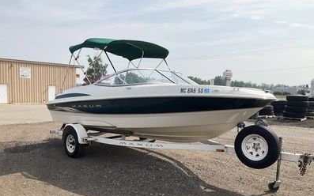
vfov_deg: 40.4
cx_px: 157
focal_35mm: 31
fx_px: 265
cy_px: 116
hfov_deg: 61.2
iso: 25
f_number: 1.8
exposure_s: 1/2427
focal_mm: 3
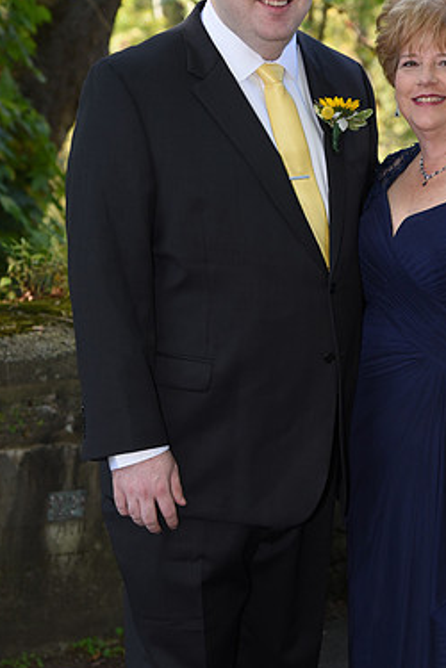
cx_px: 333
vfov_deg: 15.4
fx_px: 2471
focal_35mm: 133
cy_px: 312
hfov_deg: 10.3
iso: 640
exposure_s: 1/200
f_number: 5.6
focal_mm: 86
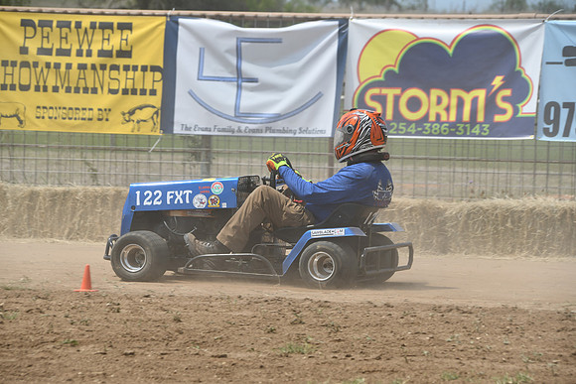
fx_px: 4193
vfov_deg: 5.2
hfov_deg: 7.9
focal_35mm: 262
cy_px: 192
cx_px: 288
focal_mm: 175
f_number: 8
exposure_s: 1/500
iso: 110
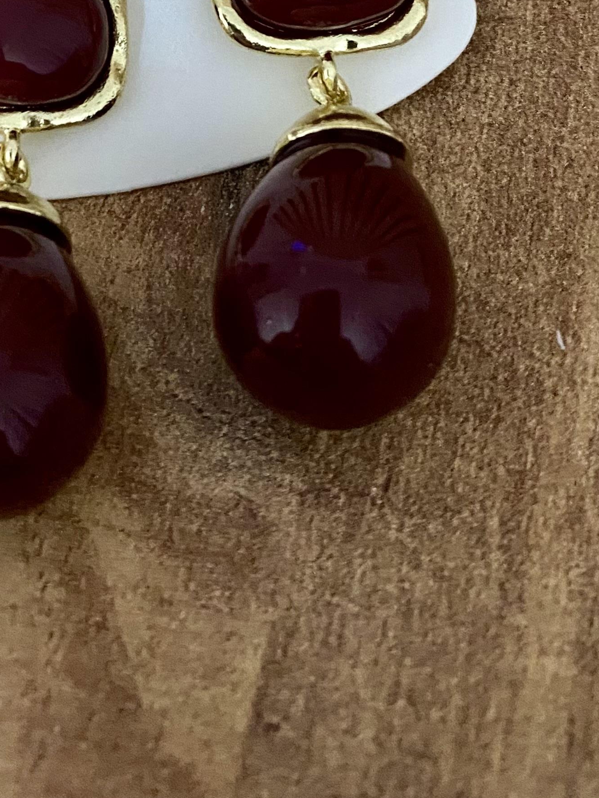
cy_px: -92
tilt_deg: -57.3
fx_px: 1315
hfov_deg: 25.5
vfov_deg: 30.1
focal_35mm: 57
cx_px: 205
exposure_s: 1/25
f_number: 1.8
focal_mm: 4.25
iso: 500
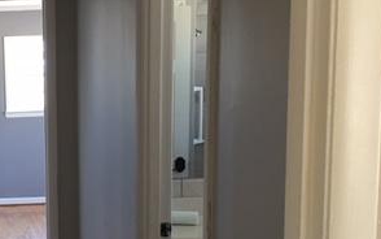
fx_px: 696
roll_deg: +2.4
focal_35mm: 67
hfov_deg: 28.2
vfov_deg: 19.2
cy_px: 205
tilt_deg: -7.4
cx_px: -26
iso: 40
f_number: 2.2
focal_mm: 4.15
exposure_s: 1/15
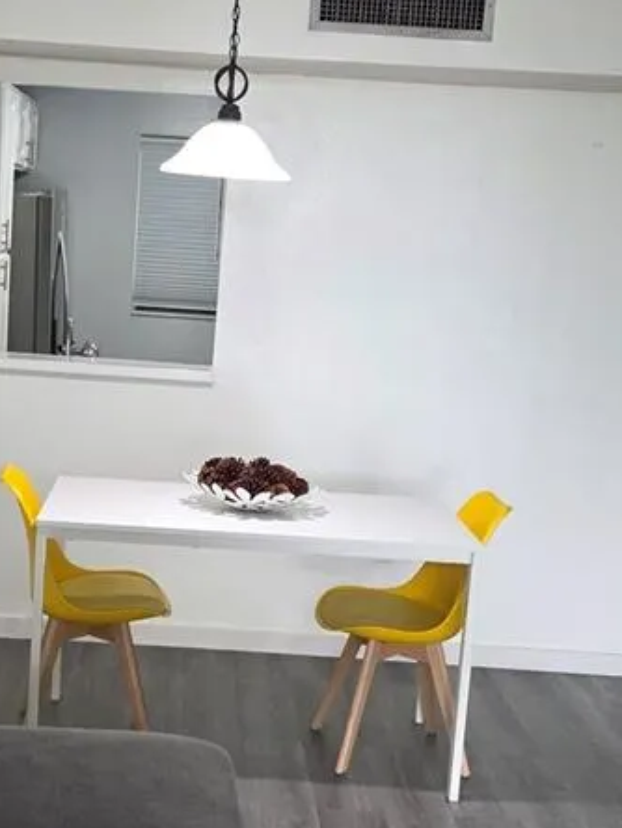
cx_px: 192
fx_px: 1485
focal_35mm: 62
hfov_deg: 23.5
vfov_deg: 31.0
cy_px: 528
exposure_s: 1/120
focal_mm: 6.3
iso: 320
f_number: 1.7
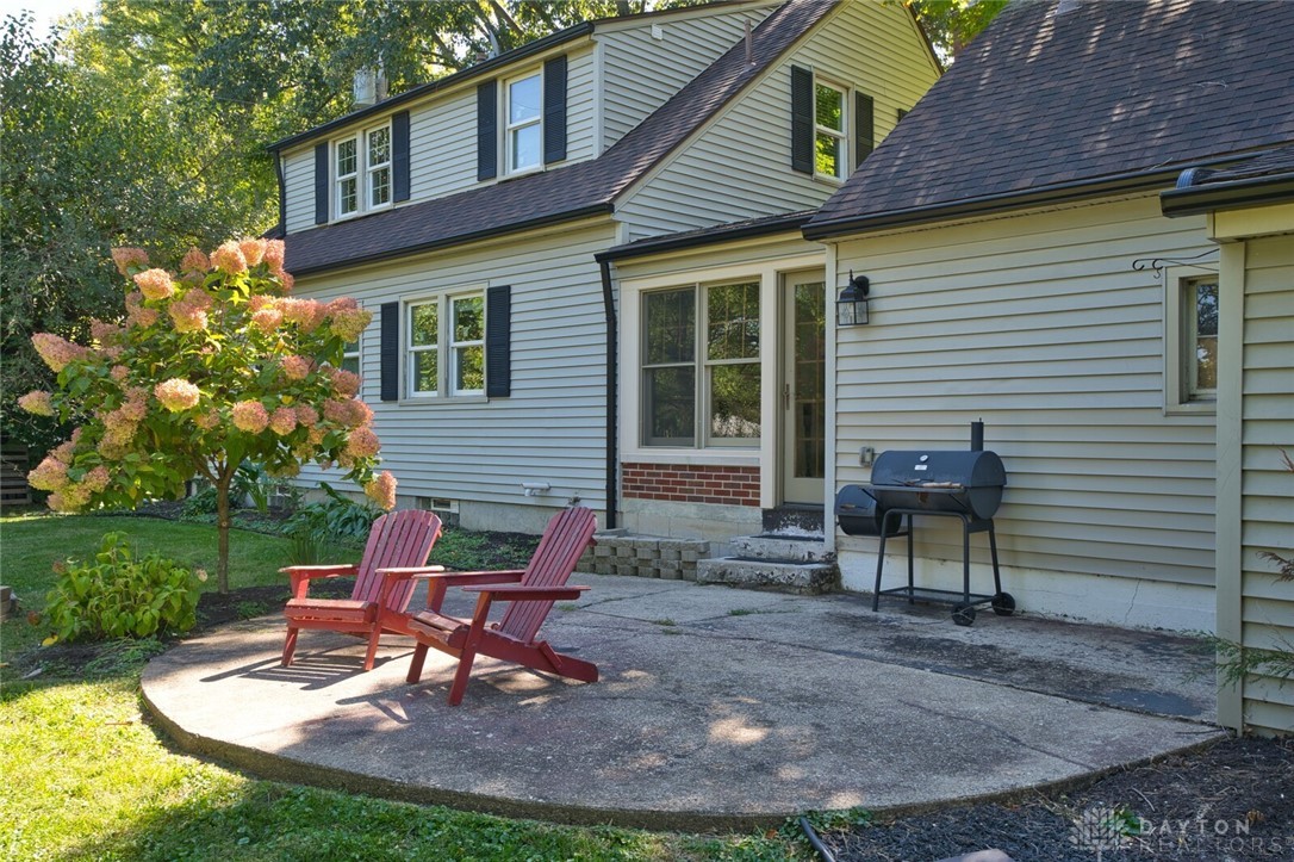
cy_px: 431
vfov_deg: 43.6
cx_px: 647
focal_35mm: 30
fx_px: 1078
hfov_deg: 62.0
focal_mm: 30
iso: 100
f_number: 10
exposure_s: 1/13
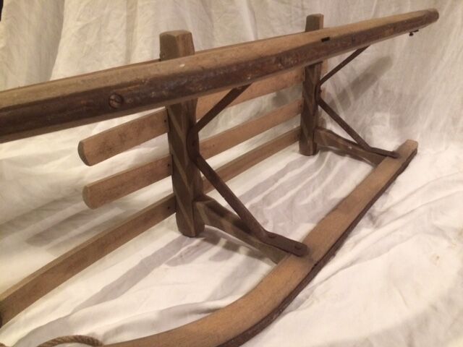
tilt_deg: -23.9
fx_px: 388
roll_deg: -0.3
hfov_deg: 61.7
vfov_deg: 48.2
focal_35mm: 29
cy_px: 174
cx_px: 232
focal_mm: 4.15
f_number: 2.2
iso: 250
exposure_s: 1/17
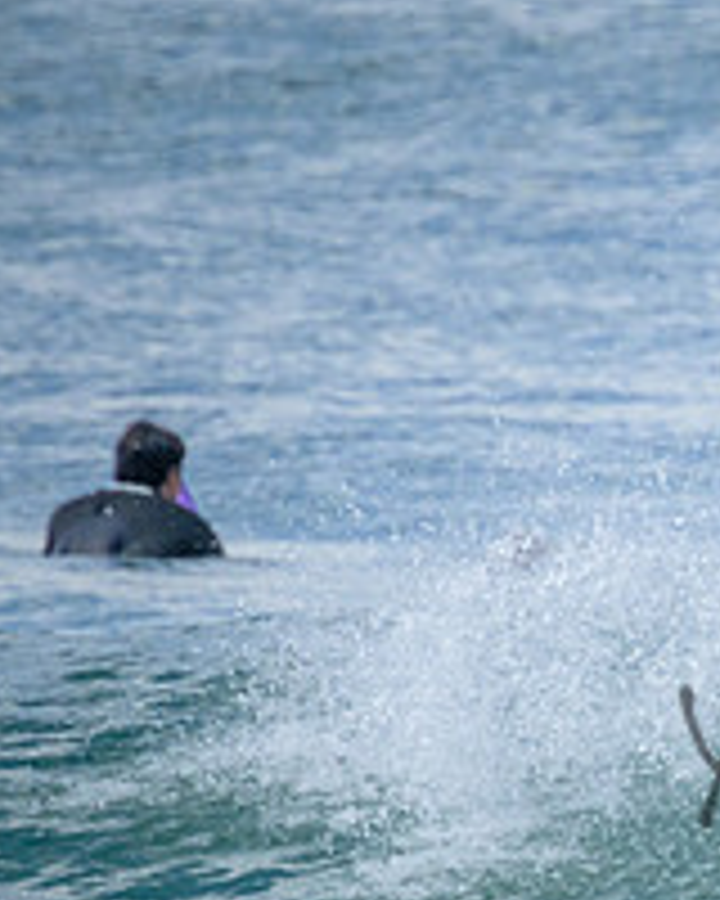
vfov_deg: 0.9
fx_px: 57988
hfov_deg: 0.7
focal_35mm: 2177
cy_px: 718
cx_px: 1143
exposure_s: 1/1250
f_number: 11
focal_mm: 800
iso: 2800
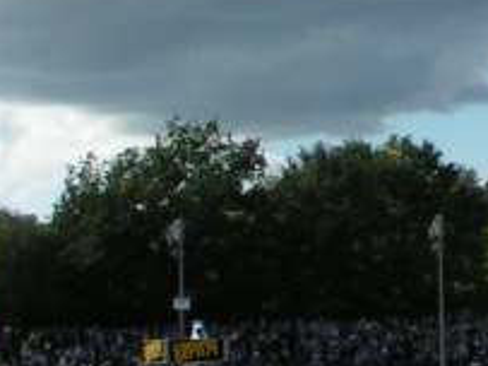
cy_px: -159
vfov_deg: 7.1
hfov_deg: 9.4
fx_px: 2888
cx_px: 704
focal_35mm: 205
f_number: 6.3
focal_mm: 8
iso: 50
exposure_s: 1/400
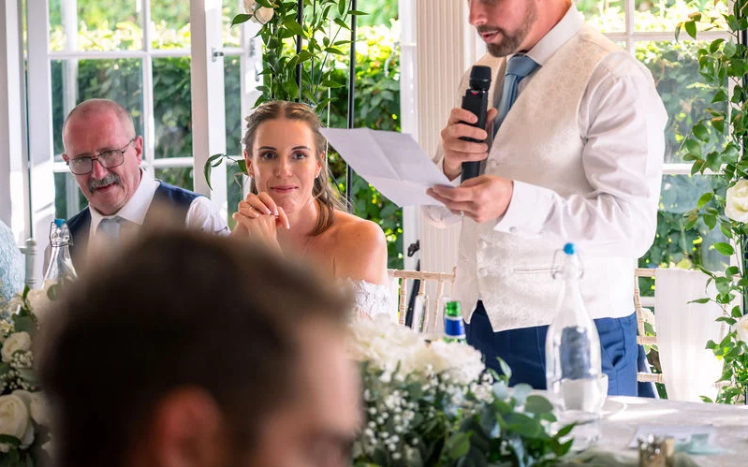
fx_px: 1997
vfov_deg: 13.3
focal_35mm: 98
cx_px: 413
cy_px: 186
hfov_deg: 21.2
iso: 400
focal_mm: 75
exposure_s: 1/200
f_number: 2.8
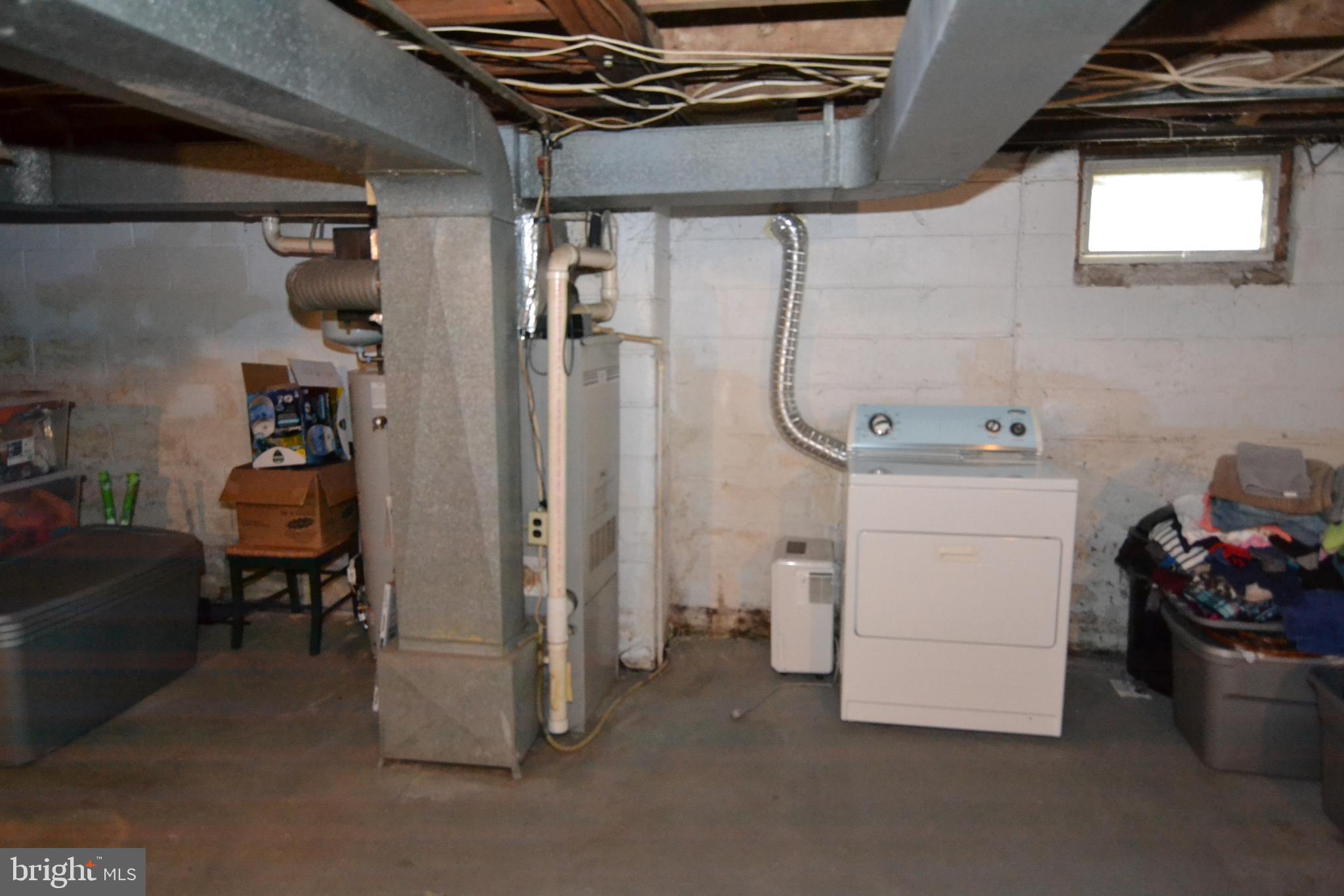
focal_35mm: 22
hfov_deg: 77.3
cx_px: 672
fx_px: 840
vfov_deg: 56.1
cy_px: 448
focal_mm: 15
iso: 3200
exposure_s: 1/60
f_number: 2.8
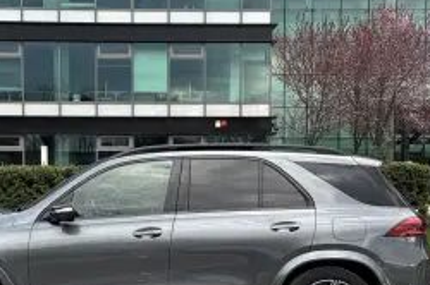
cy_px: 213
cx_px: 158
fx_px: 859
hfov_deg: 28.0
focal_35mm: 72
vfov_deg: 18.8
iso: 64
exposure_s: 1/966
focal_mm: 6.76
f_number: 1.78
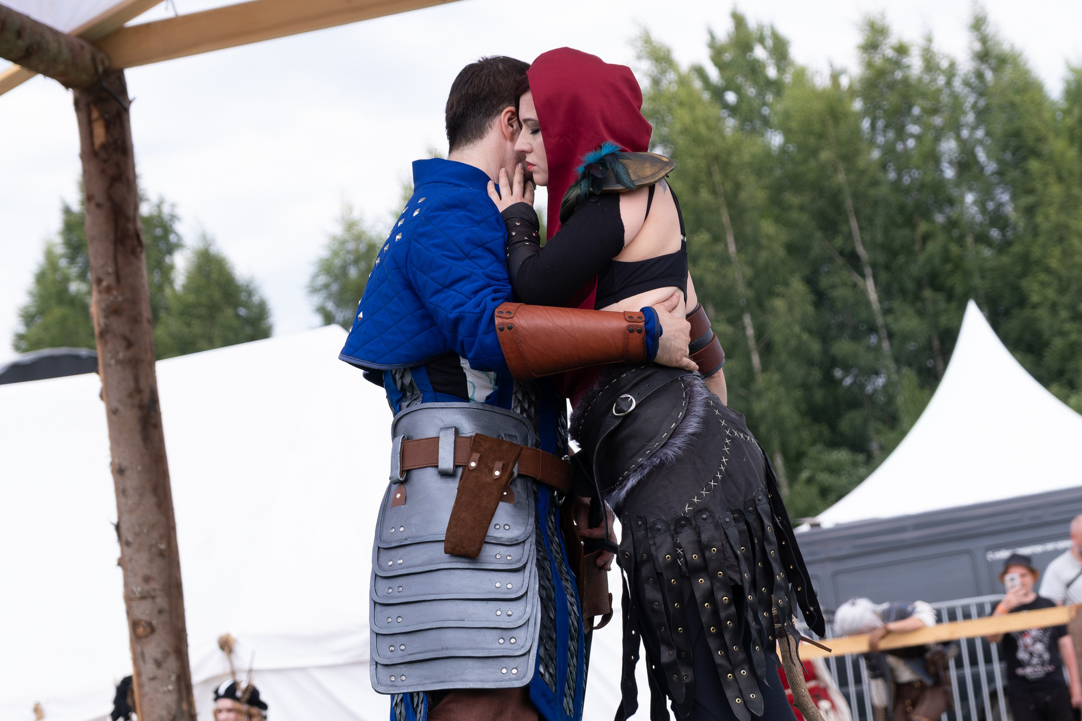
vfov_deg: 12.4
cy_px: 289
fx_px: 3306
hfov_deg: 18.6
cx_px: 606
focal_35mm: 110
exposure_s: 1/800
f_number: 4
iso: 250
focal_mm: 55
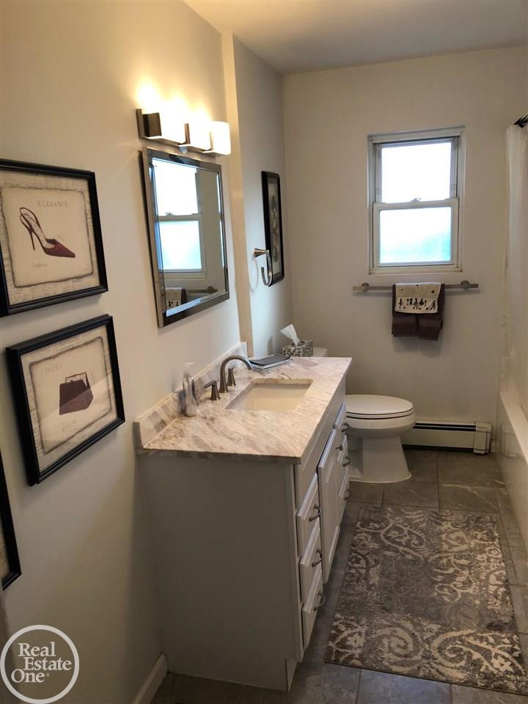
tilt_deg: -11.6
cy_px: 352
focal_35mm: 28
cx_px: 264
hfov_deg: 49.7
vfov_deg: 63.4
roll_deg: +2.7
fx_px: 569
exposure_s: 1/40
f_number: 1.8
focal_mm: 3.99
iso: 25
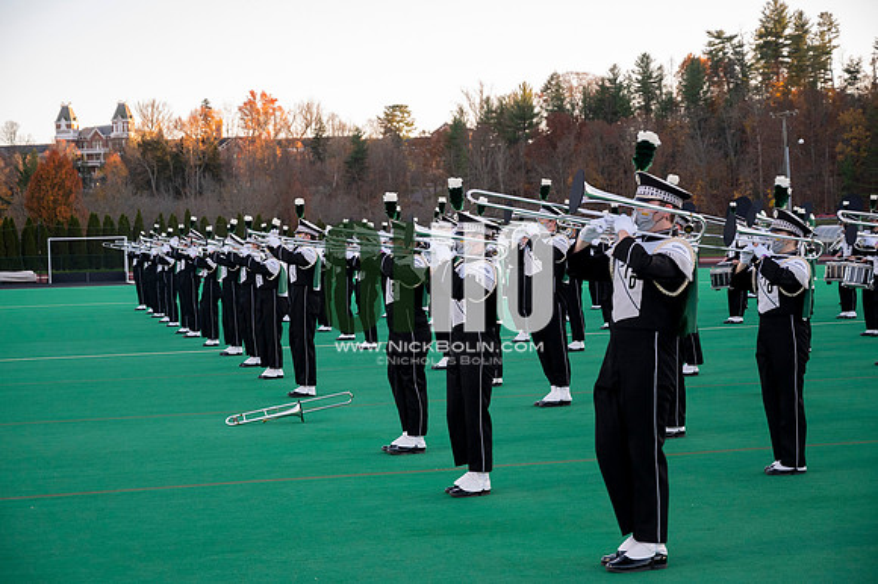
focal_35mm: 60
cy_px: 292
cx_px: 439
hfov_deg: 33.4
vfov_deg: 22.6
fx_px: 1462
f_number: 4
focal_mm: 60
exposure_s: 1/2000
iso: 2000
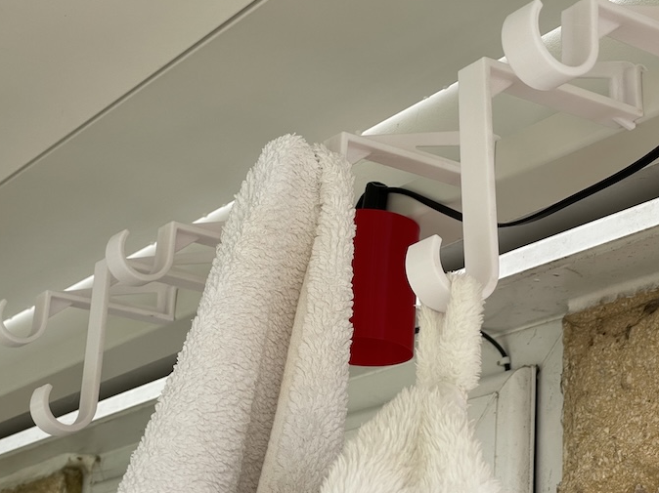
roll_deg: -3.0
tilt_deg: +21.2
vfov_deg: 19.4
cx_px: 361
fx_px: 1446
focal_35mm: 76
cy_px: 216
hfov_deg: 25.7
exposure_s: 1/99
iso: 64
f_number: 2.2
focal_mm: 7.5
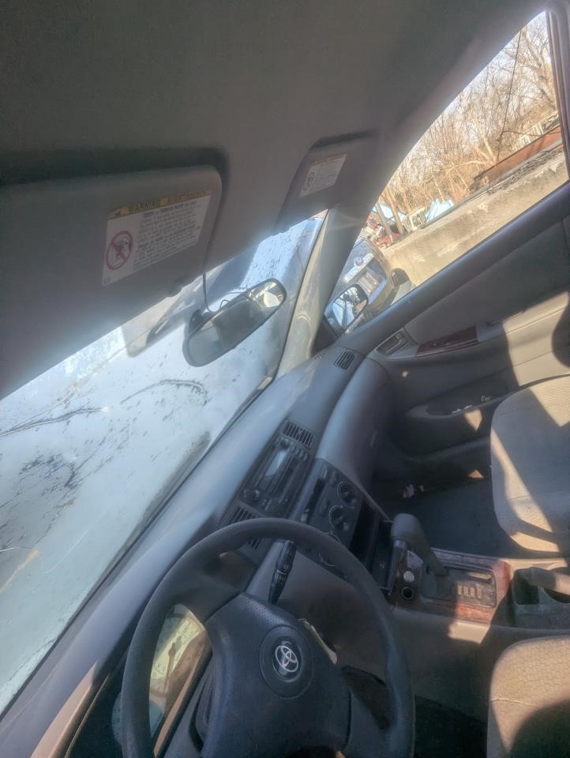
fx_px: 351
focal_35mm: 16
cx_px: 285
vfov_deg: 94.4
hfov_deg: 78.2
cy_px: 379
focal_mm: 2.35
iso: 53
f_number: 2.2
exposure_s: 1/318
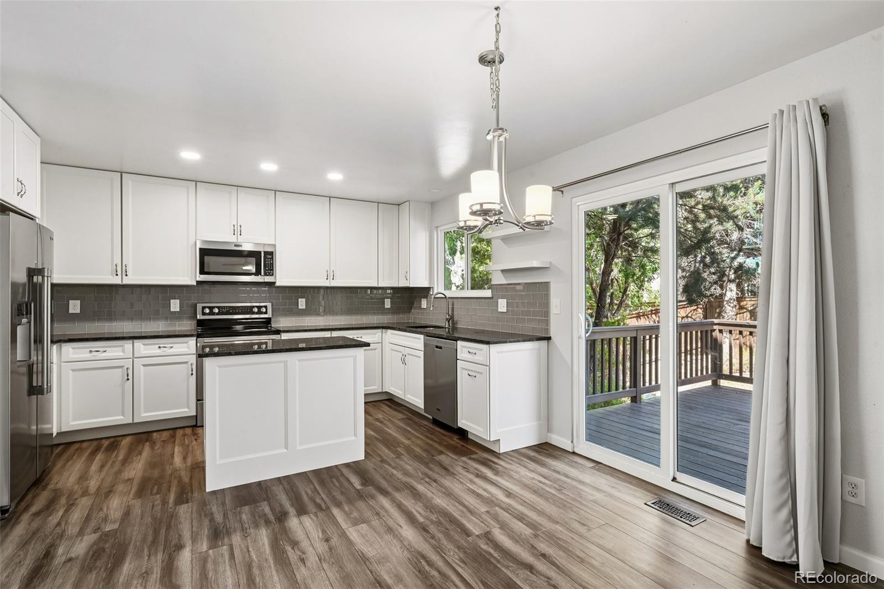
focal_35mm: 17
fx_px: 417
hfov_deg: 93.3
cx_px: 442
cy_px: 294
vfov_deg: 70.4
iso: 400
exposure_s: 1/13
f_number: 10
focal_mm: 17
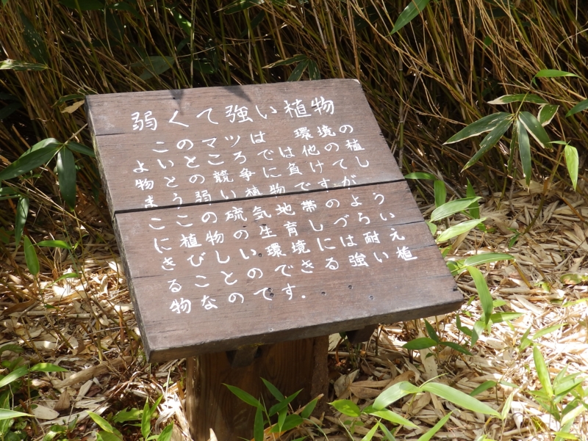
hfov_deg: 41.2
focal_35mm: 46
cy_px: 220
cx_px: 294
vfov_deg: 31.5
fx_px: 782
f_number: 4.5
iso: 80
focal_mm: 8.2
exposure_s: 1/160
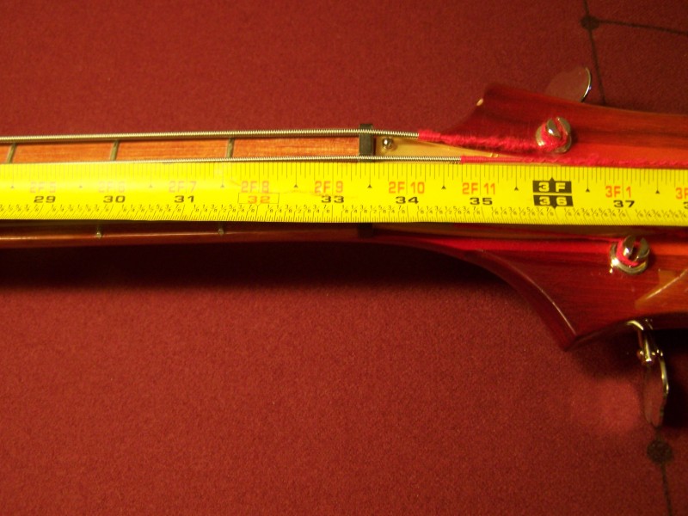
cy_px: 258
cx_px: 344
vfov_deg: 37.7
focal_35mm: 38
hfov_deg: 49.0
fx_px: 755
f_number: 2.8
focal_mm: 6.3
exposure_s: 1/8
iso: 160
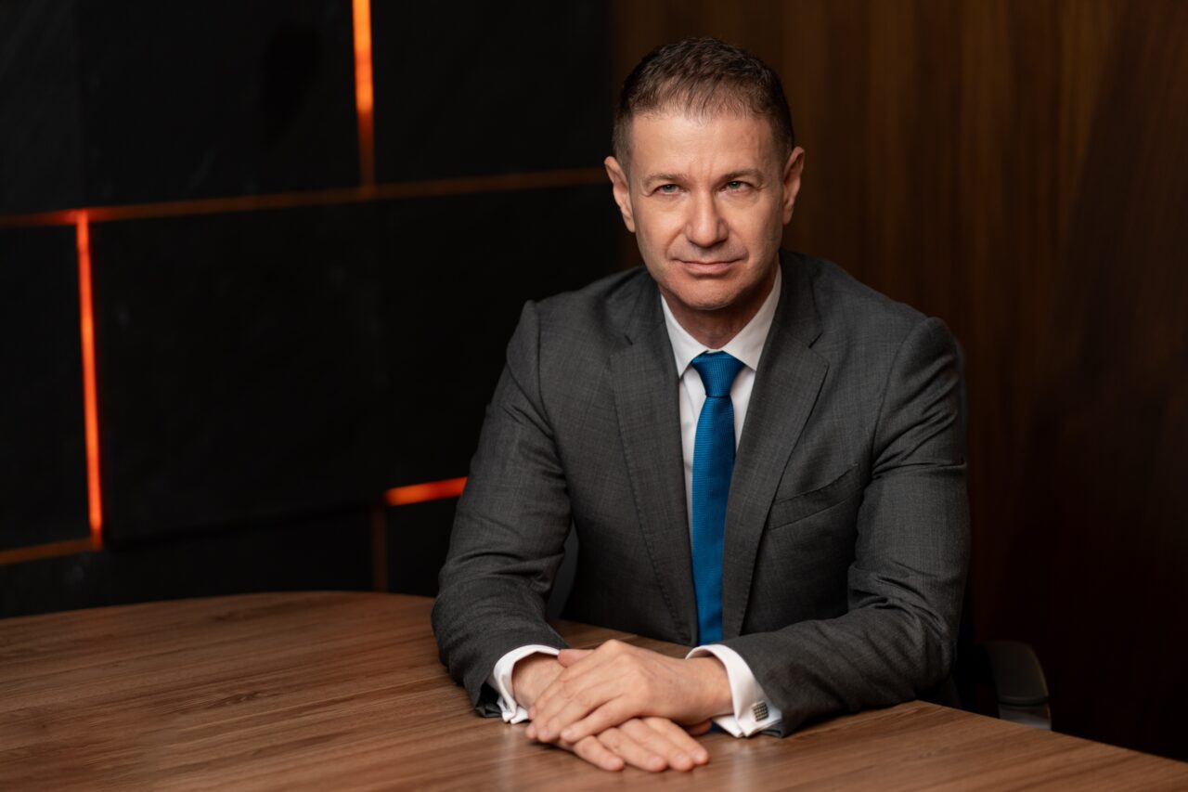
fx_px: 2804
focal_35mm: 85
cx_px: 594
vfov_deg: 16.1
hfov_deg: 23.9
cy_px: 396
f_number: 2.2
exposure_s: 1/200
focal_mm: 85
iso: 320
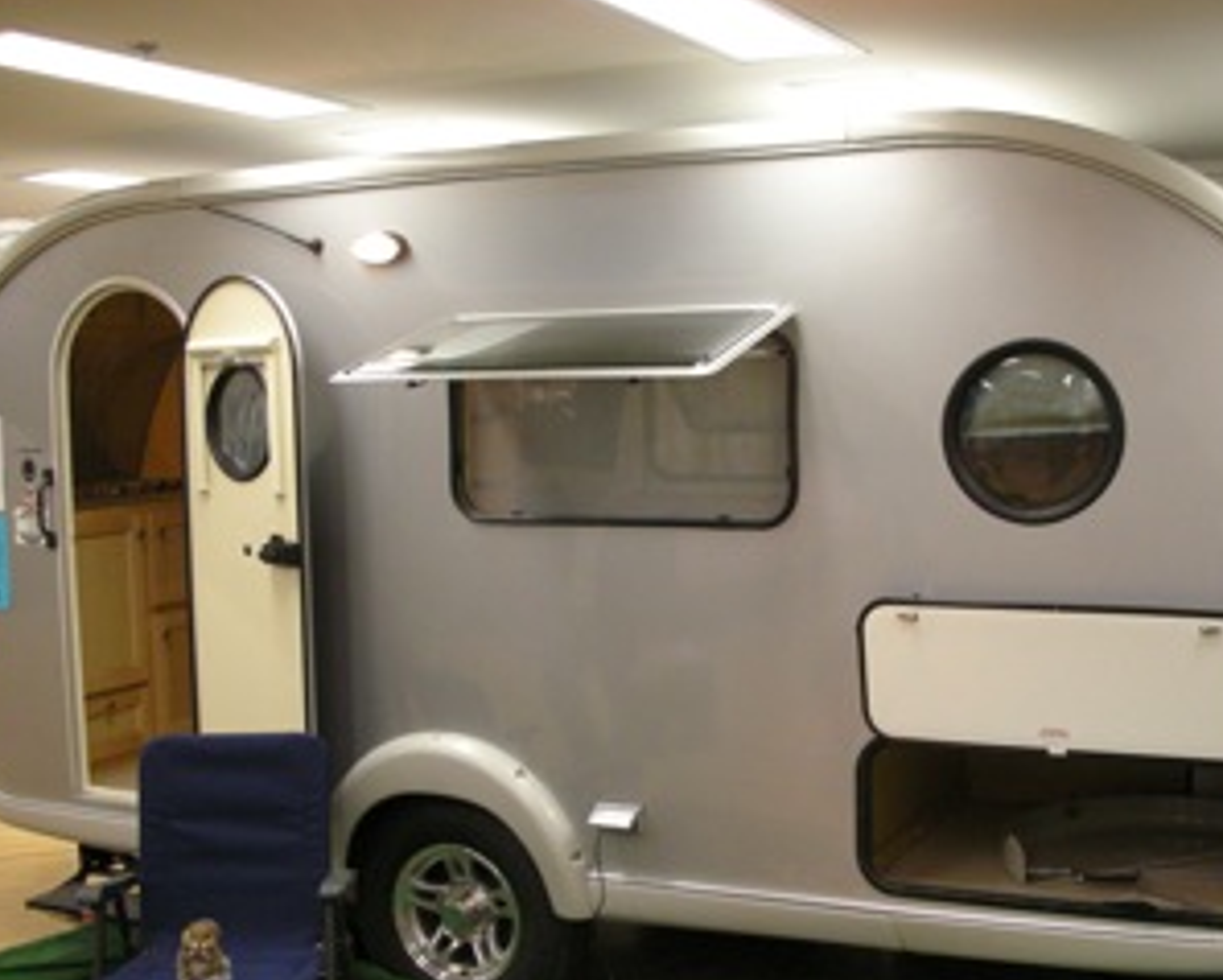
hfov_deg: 40.3
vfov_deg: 32.7
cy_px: 552
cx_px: 642
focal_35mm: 46
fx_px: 1666
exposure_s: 1/35.1
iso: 200
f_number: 2.8
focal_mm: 5.8
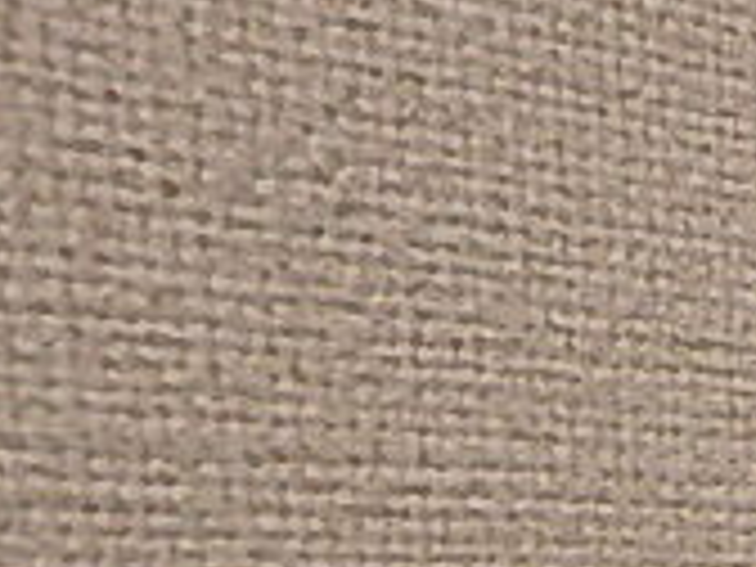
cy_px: 922
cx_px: 1400
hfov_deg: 18.5
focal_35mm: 80
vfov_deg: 16.3
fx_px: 1747
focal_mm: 3.7
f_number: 3.5
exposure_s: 1/50
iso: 200
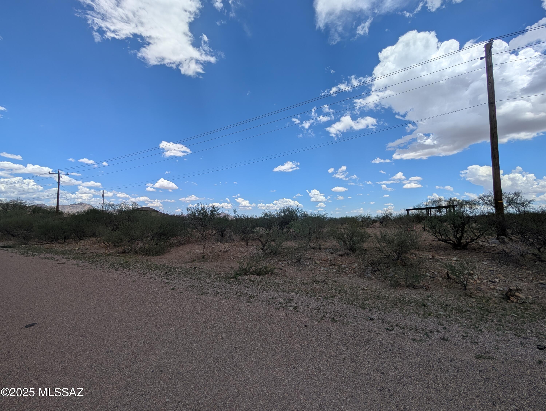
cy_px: 206
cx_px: 273
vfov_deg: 94.6
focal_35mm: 12
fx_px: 190
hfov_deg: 110.5
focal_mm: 2.02
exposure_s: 1/3906
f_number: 1.7
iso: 53
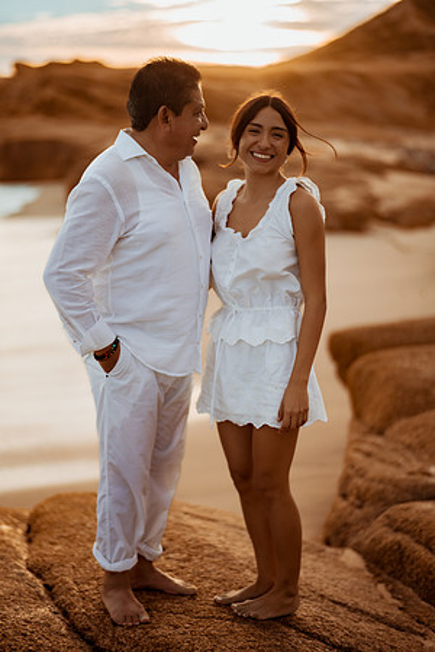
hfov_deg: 23.4
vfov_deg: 34.5
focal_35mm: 58
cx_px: 218
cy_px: 326
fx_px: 1051
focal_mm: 58
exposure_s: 1/3200
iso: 80
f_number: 1.4
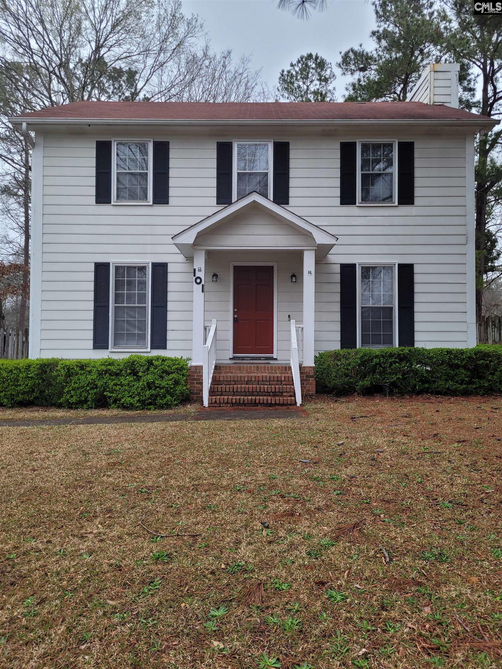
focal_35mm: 26
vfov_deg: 67.3
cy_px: 334
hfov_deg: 53.1
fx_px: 503
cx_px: 251
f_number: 1.8
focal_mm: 5.4
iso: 80
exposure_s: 1/120
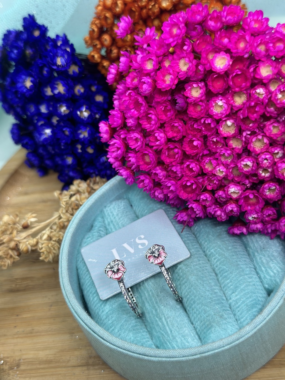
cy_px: 190
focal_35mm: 48
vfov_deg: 39.7
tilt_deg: -45.7
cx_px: 142
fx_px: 527
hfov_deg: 30.3
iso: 100
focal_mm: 6.86
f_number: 1.78
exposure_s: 1/172
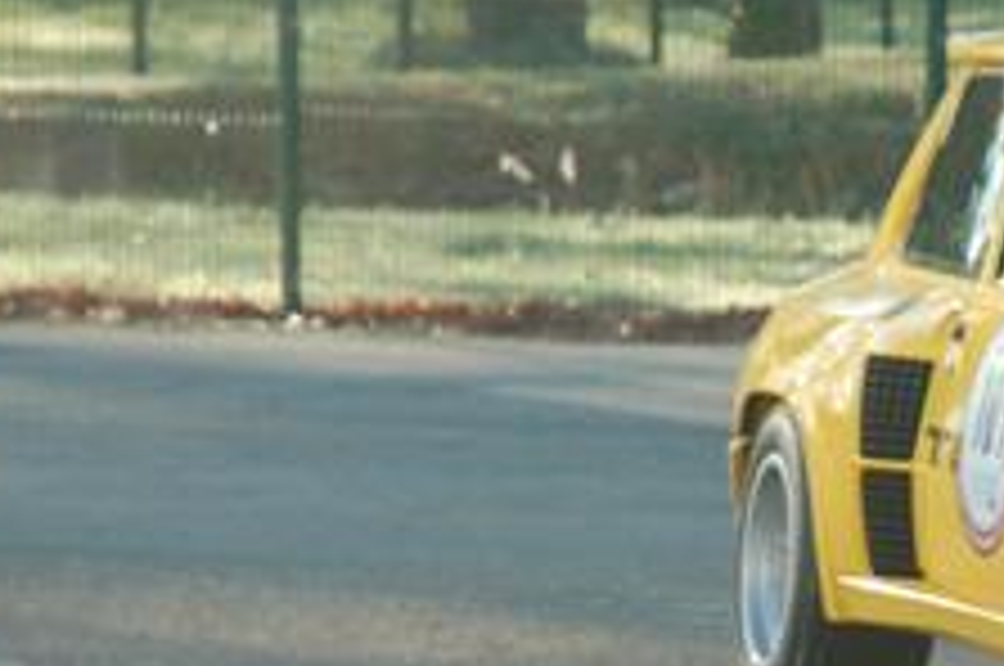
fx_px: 9468
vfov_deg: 4.0
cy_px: 531
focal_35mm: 340
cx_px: 1128
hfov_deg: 6.0
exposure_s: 1/400
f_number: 5
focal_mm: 70
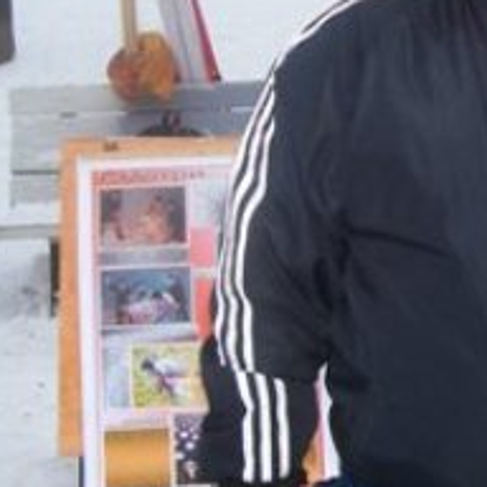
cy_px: 47
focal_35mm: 86
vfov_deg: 19.8
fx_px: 1369
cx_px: 523
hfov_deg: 19.4
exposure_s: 1/64
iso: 80
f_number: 2.7
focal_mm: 5.6
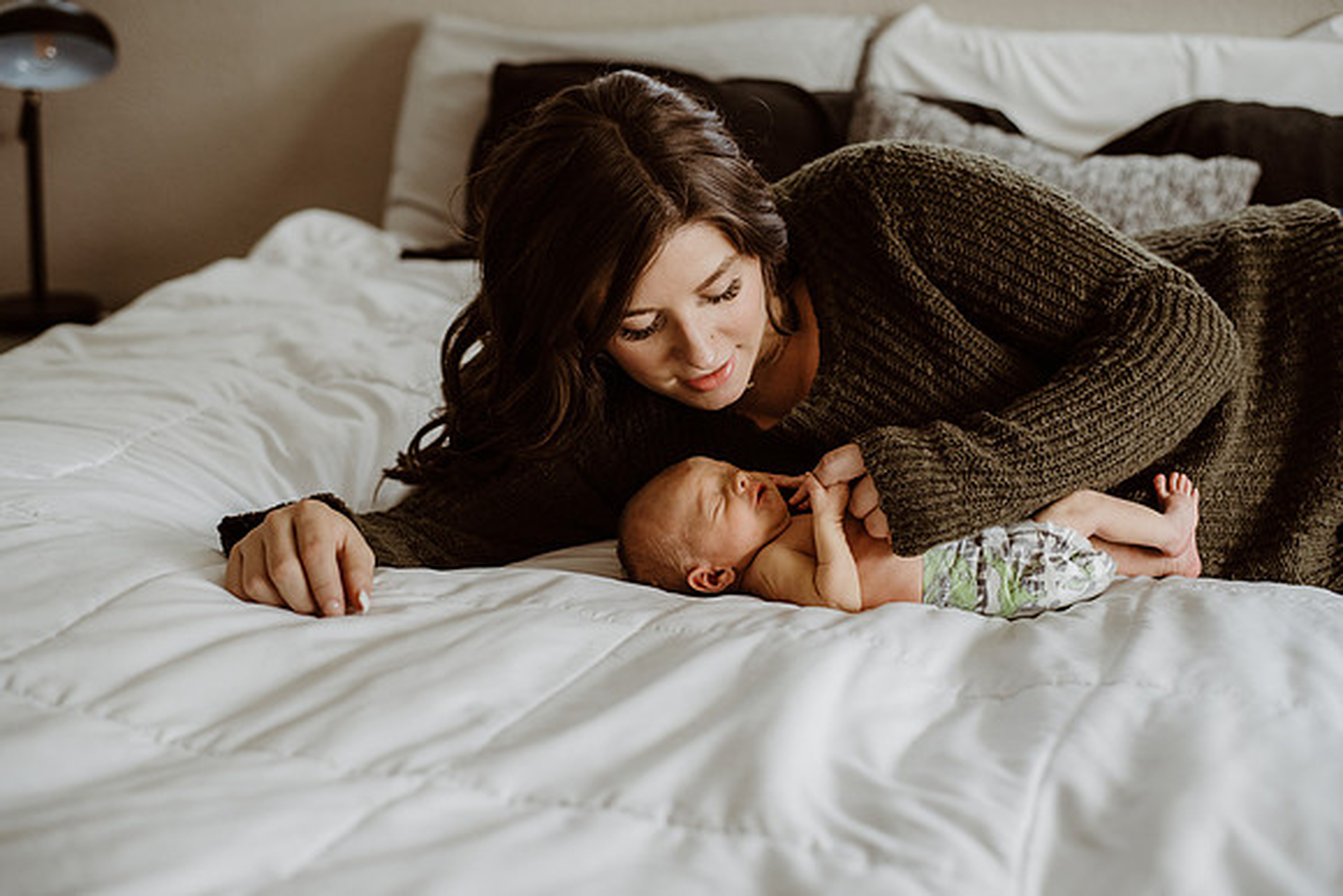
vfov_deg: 27.0
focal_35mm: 50
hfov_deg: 39.6
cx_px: 672
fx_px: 1866
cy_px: 448
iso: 640
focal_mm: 50
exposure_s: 1/200
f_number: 2.8
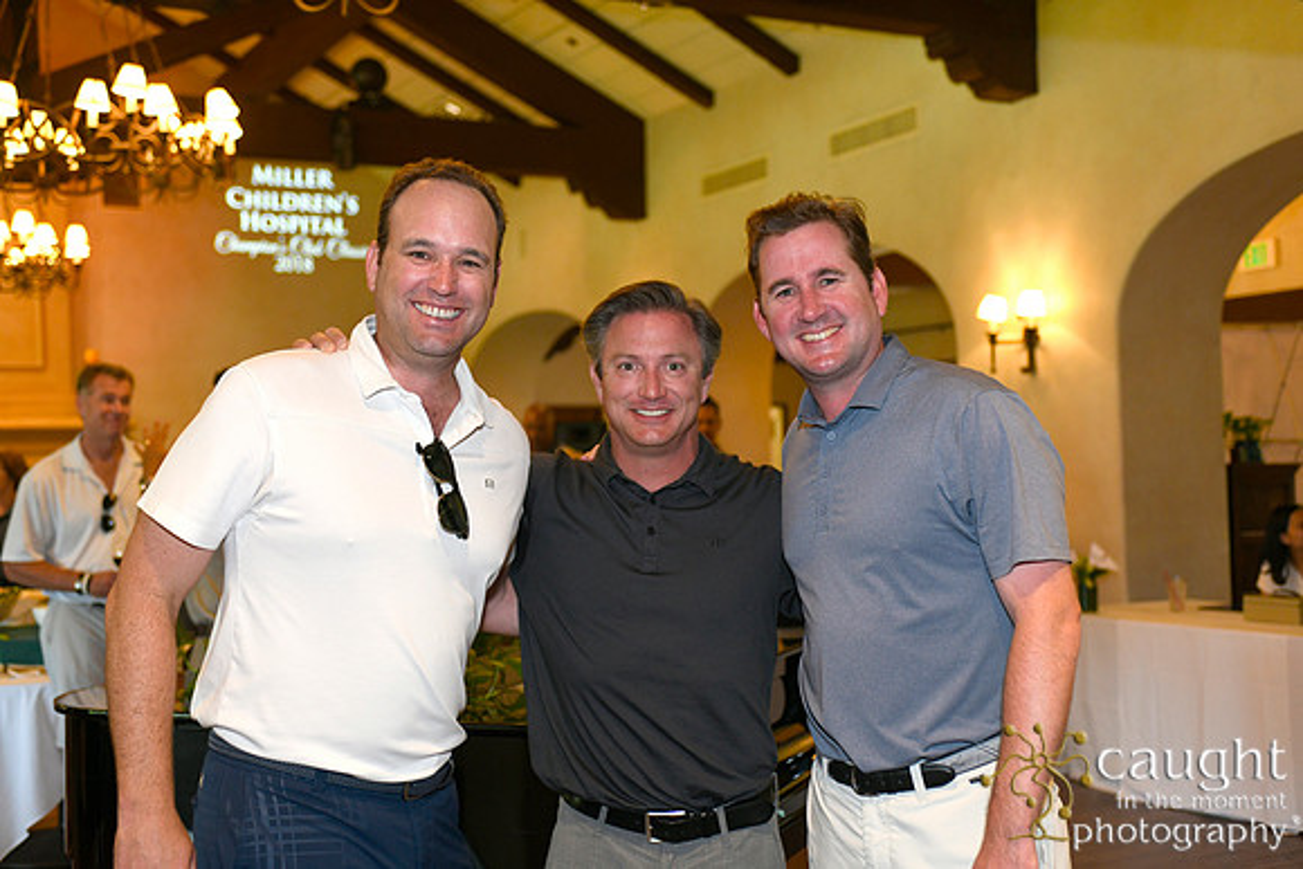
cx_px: 652
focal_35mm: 45
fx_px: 1629
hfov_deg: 43.6
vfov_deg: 29.9
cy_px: 434
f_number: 3.2
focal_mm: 45
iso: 1250
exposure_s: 1/125
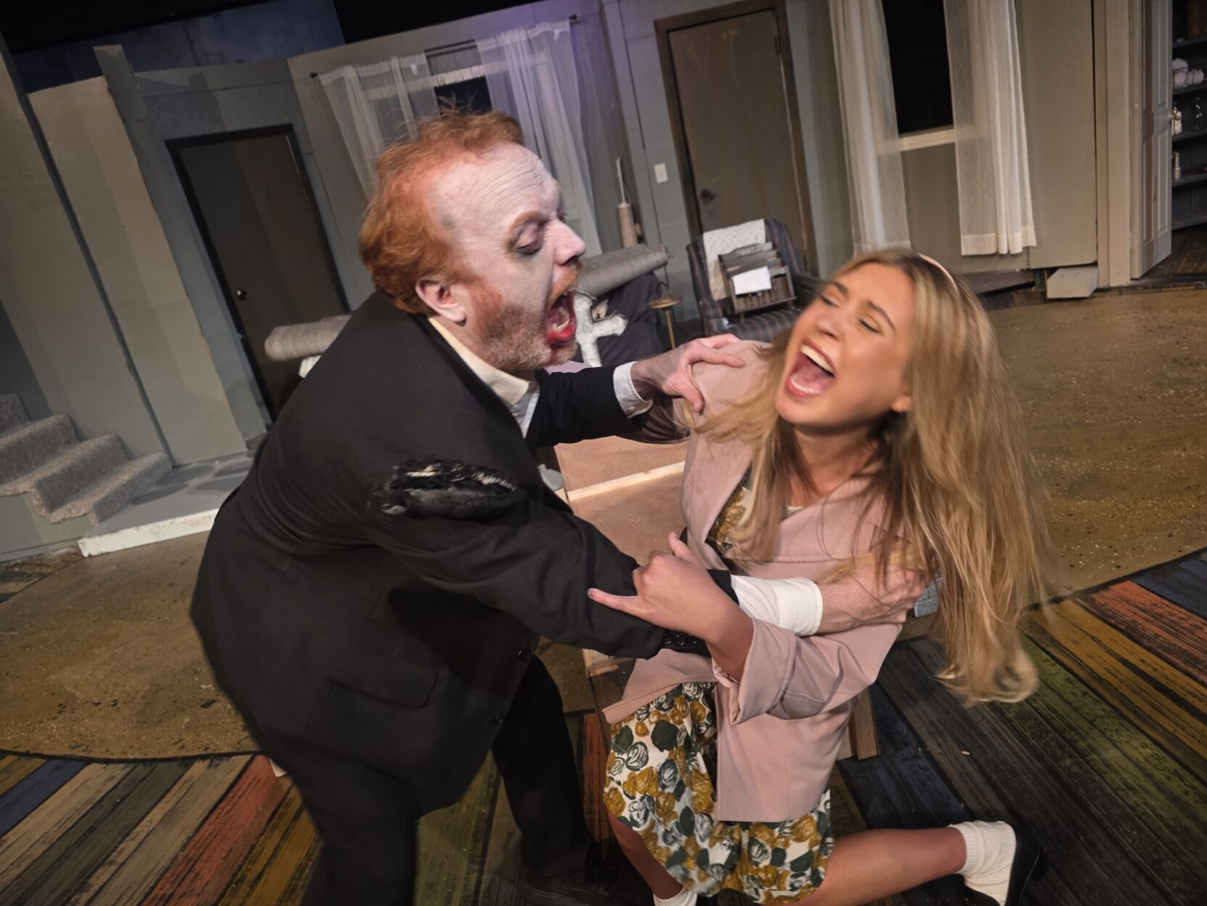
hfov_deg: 73.9
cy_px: 453
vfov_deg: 58.9
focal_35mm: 23
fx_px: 802
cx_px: 604
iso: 80
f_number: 1.7
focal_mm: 6.3
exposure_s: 1/50
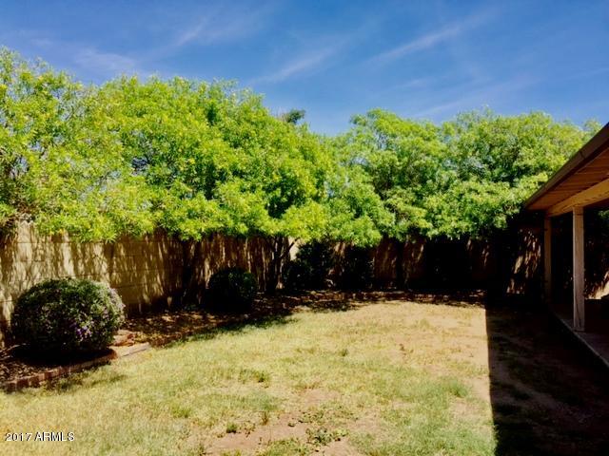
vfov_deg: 48.2
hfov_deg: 61.7
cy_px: 228
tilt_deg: +0.2
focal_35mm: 29
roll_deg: -0.1
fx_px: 510
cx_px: 304
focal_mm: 4.15
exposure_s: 1/1099
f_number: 2.2
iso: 32
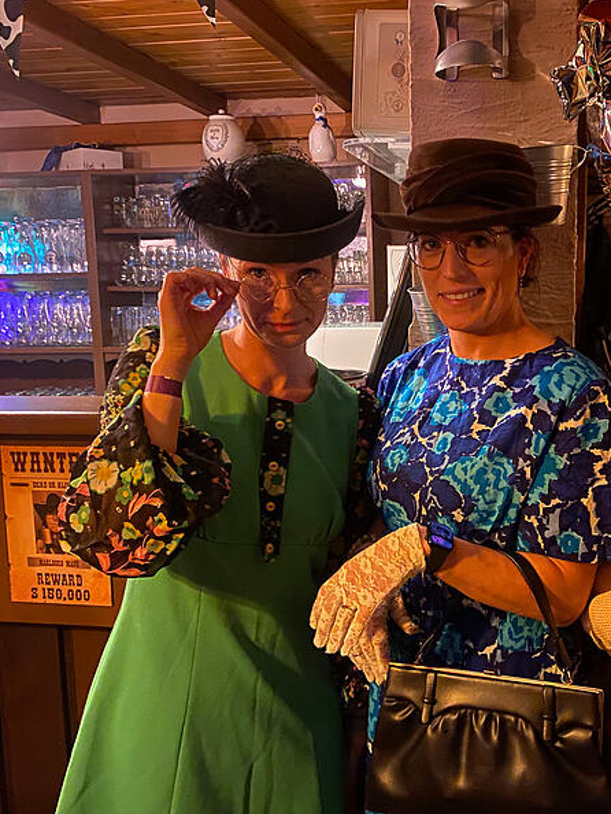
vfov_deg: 52.6
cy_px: 406
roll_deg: +0.3
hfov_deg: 39.8
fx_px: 823
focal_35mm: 35
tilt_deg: -8.6
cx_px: 448
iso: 800
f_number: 1.8
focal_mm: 4.25
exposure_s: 1/8
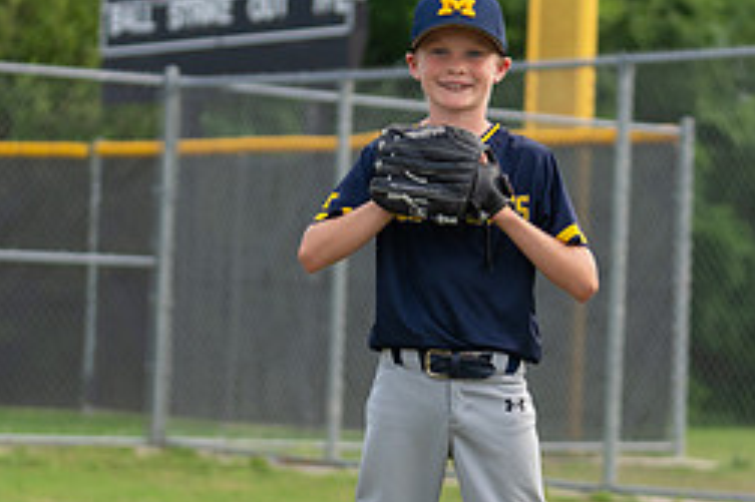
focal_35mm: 162
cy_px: 284
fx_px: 3395
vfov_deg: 8.5
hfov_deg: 12.7
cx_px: 460
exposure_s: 1/320
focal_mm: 70
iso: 200
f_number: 2.8
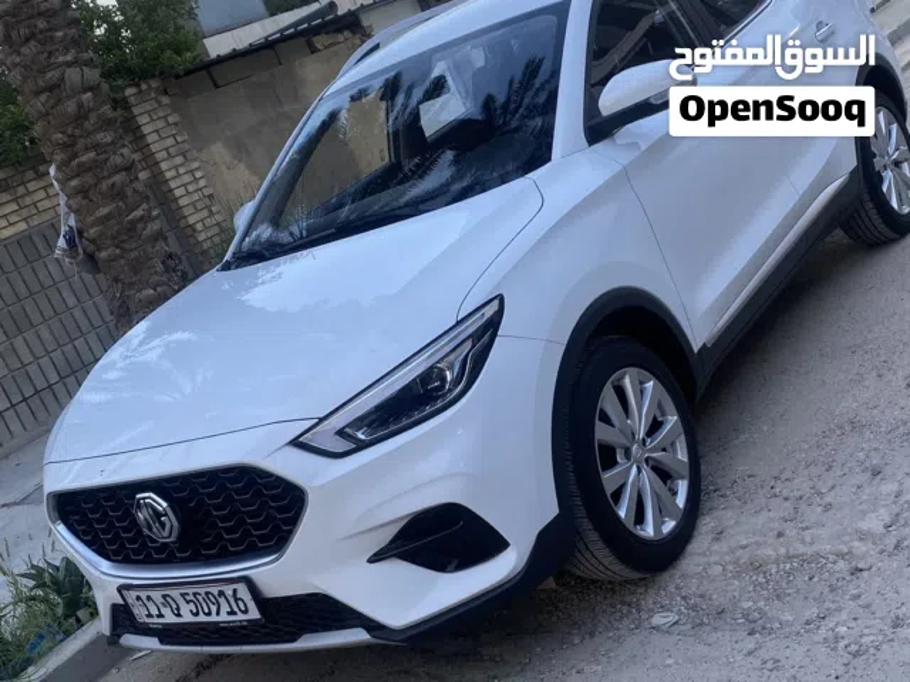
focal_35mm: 26
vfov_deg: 53.1
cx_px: 455
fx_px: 683
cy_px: 341
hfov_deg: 67.3
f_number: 1.8
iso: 50
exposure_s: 1/100
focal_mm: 4.25
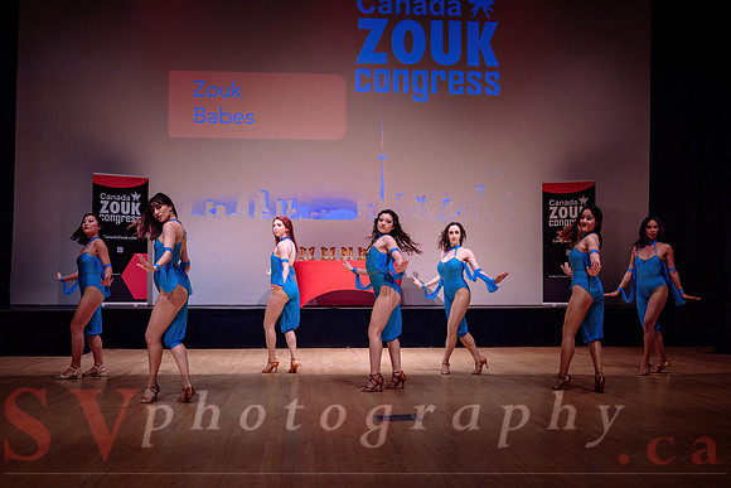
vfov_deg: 34.7
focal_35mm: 38
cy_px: 269
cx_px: 361
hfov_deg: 50.3
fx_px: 779
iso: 1600
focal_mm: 34
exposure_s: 1/640
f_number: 2.8
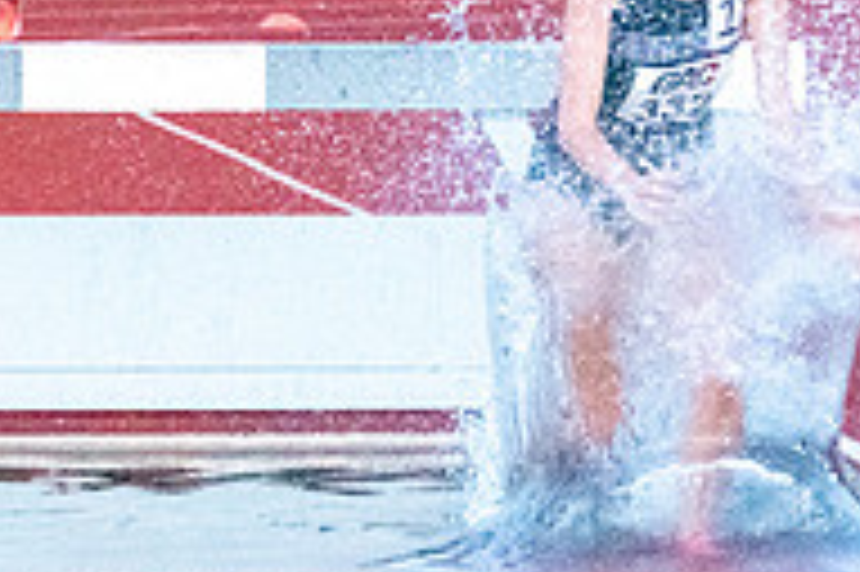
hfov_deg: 3.8
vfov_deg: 2.5
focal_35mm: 547
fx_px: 13056
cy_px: -74
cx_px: 689
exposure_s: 1/640
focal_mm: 180
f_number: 5.6
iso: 12800
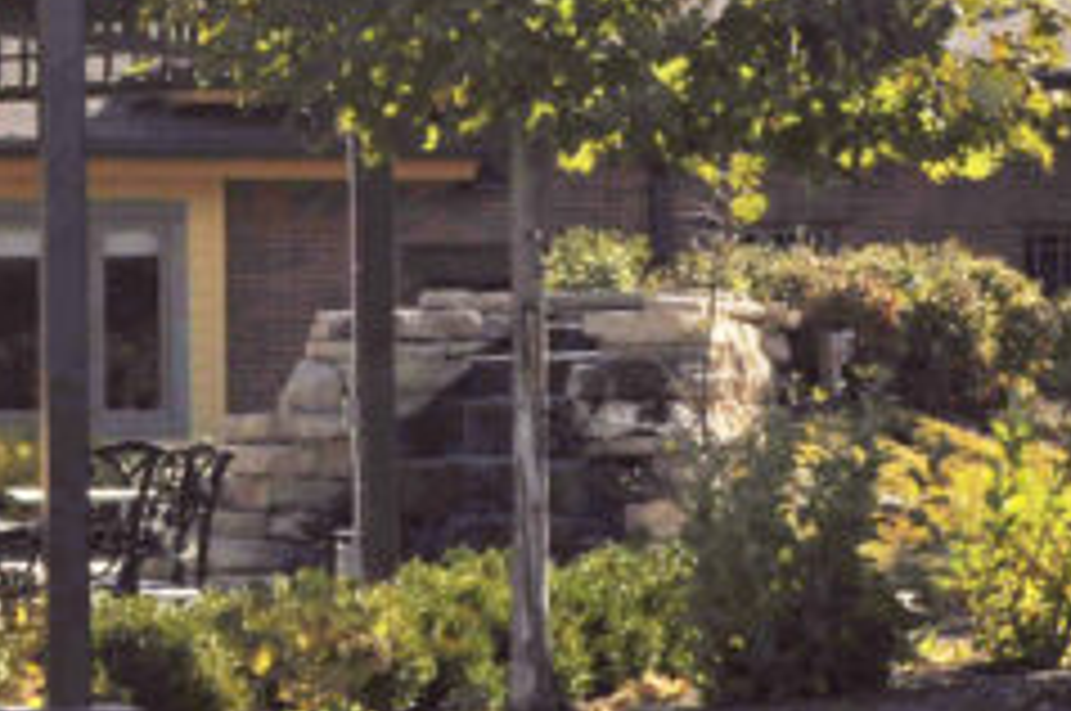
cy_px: 207
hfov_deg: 11.9
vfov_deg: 8.1
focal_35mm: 168
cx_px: -310
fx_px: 4991
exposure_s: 1/500
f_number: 11
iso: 200
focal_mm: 26
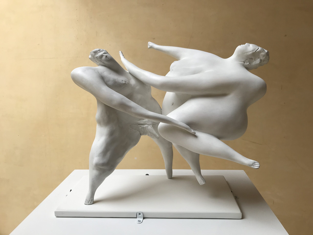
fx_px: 253
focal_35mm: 28
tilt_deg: -7.1
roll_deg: +1.6
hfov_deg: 63.4
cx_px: 156
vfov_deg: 49.7
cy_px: 118
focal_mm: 3.99
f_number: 1.8
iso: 20
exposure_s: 1/748
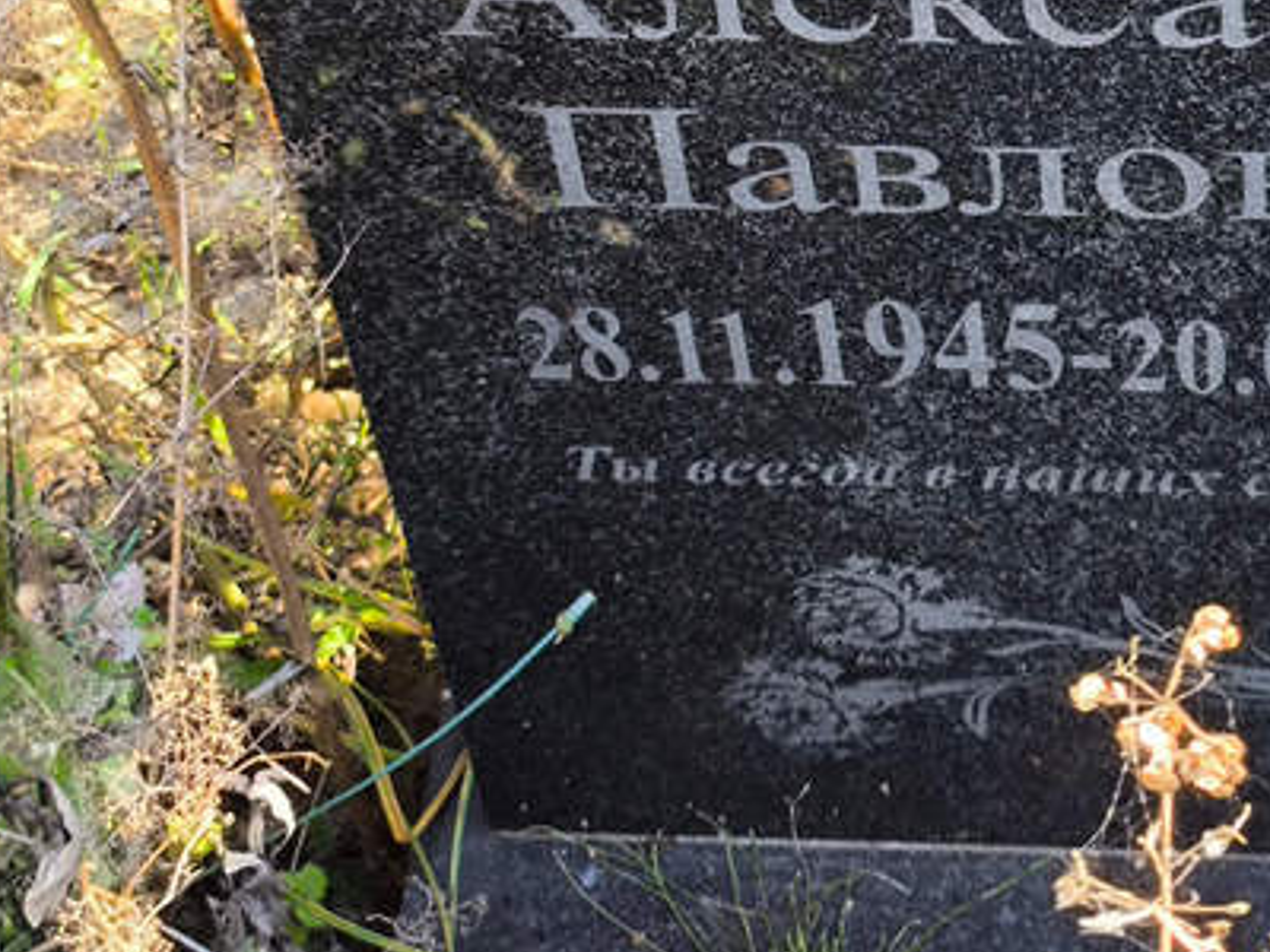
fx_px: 3669
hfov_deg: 19.3
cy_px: 51
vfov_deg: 14.6
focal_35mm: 100
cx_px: 1097
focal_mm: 4.71
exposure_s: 1/120
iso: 50
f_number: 1.7
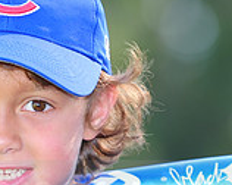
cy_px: 179
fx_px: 4725
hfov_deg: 2.8
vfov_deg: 2.2
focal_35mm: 689
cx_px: 34
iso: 200
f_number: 4.5
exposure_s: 1/200
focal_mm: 200
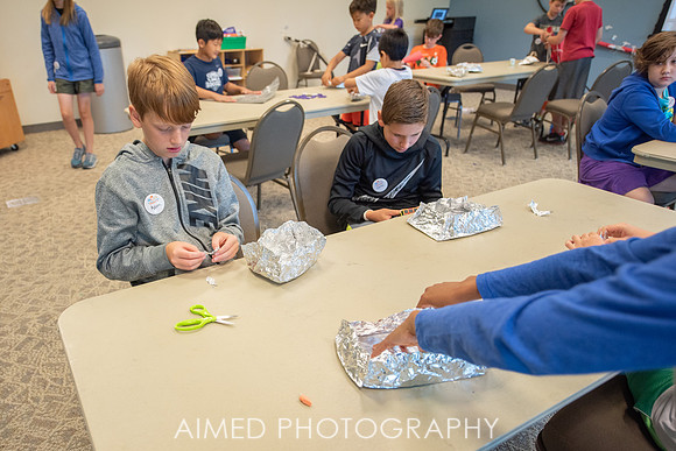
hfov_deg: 68.4
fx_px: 492
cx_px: 275
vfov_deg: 49.0
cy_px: 265
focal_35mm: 26
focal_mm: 22
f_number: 2.8
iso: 640
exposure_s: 1/250
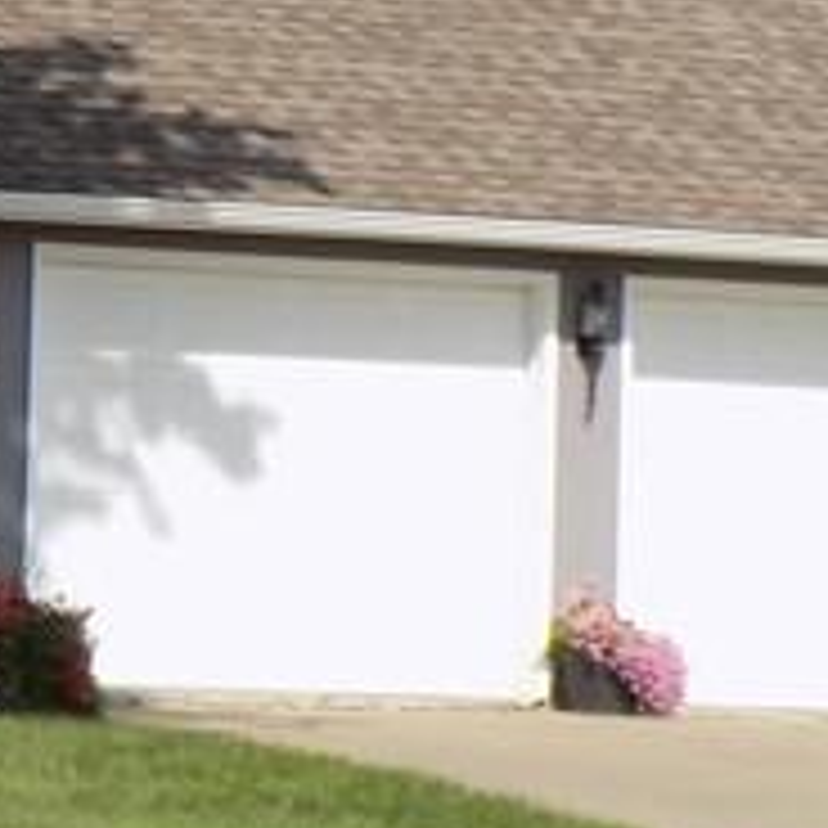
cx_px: -608
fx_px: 4519
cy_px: 171
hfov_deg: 10.0
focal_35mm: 167
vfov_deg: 10.4
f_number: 3.4
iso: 80
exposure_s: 1/800
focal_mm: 6.1
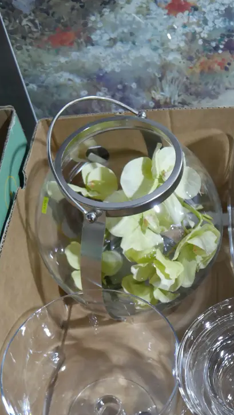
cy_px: 290
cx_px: 183
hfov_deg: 27.3
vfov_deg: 46.3
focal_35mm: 43
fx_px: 474
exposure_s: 1/60
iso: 1250
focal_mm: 14
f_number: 3.5
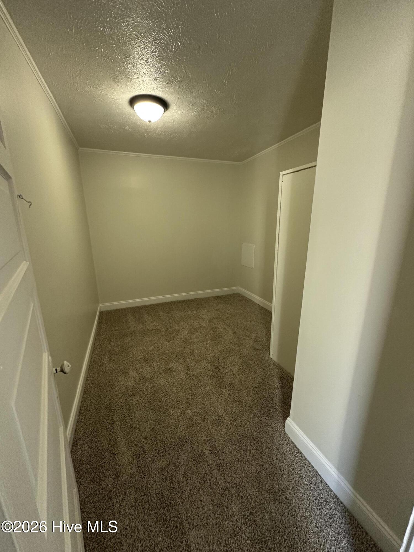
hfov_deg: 85.7
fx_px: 223
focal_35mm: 14
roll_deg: +0.7
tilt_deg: -12.8
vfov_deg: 102.1
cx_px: 207
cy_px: 276
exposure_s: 1/99
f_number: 2.2
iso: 250
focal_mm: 2.22
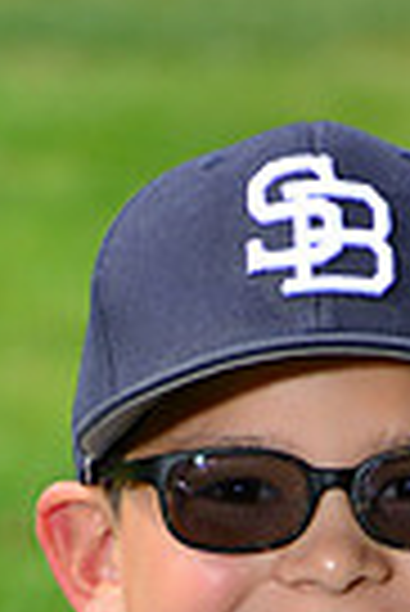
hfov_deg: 1.7
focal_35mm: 788
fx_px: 13426
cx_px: 385
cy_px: 1040
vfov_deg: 2.6
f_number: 10
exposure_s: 1/200
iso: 160
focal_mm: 185
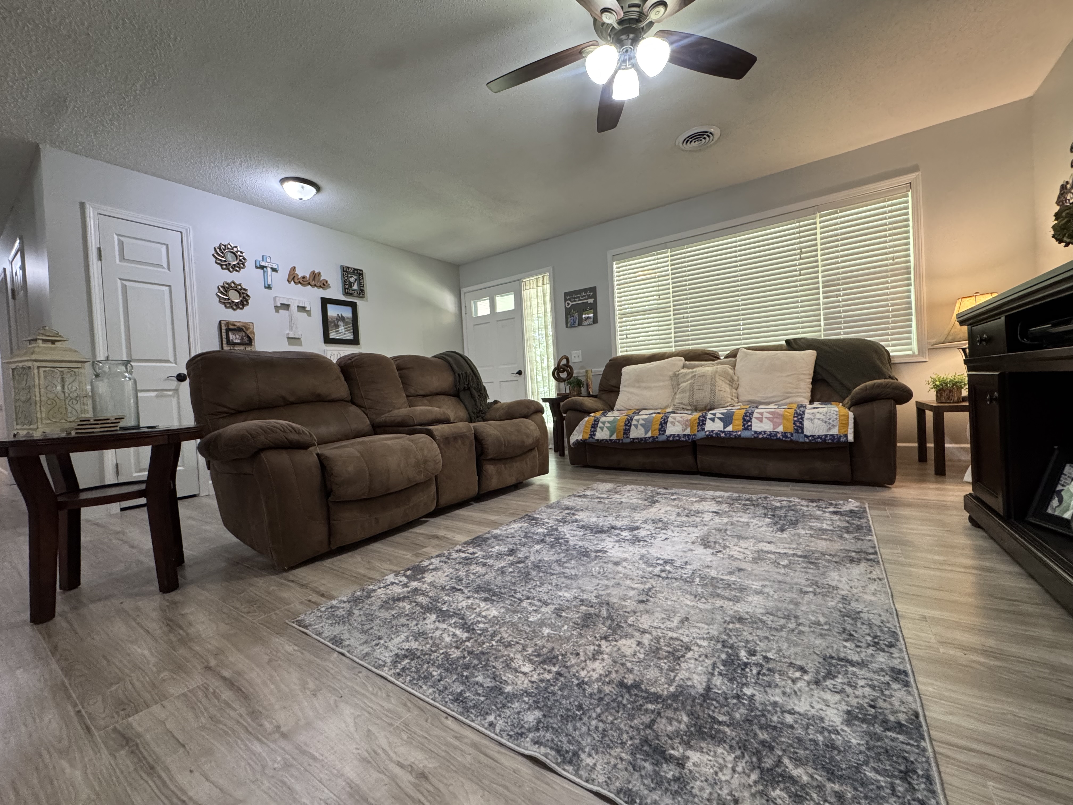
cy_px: 402
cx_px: 536
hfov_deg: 102.1
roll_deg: +2.7
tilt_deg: -0.8
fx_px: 434
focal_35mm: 14
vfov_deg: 85.7
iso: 500
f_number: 2.2
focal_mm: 2.22
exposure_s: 1/60
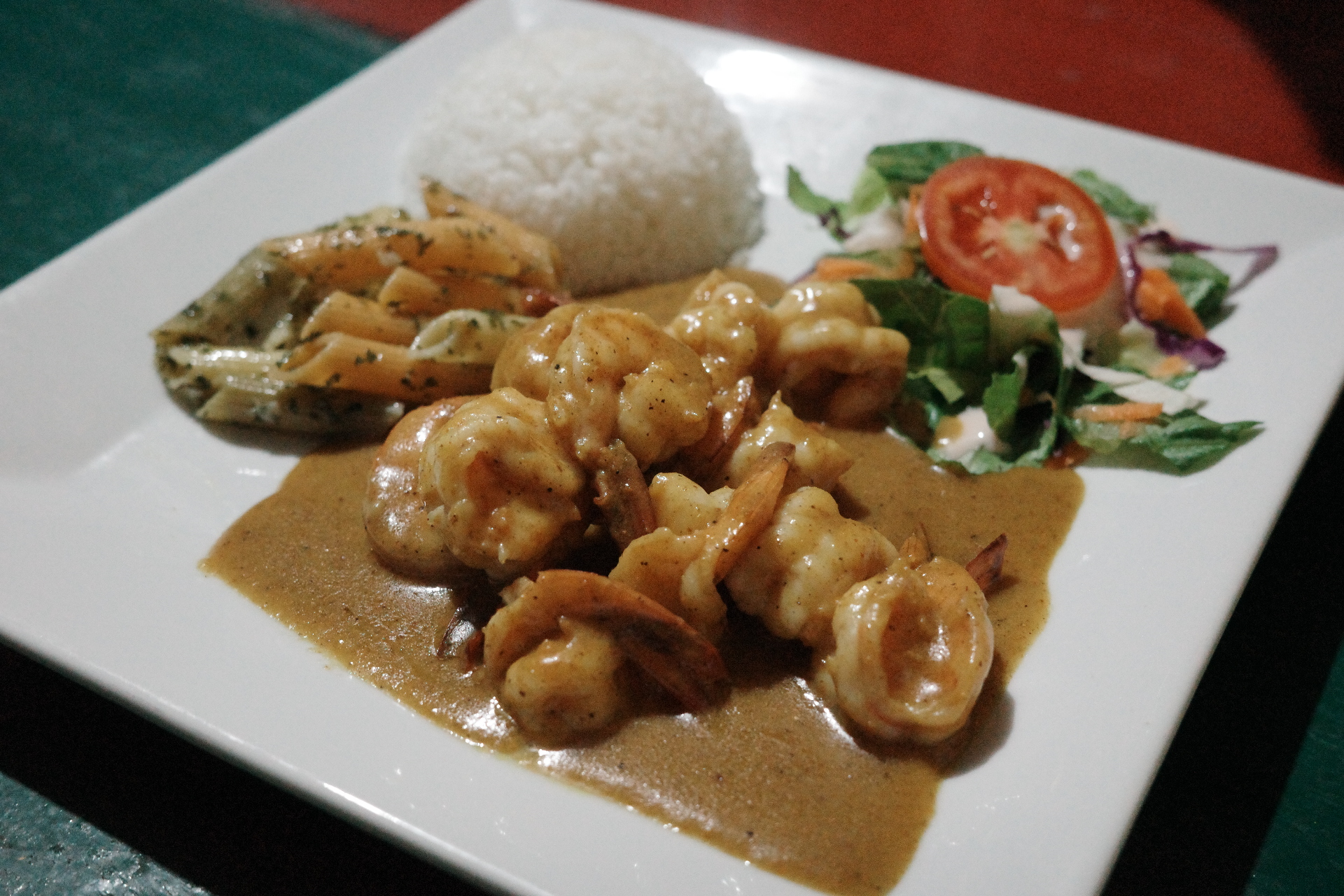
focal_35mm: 40
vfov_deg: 33.4
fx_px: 1493
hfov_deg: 48.5
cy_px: 448
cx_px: 672
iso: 6400
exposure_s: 1/30
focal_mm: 26
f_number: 4
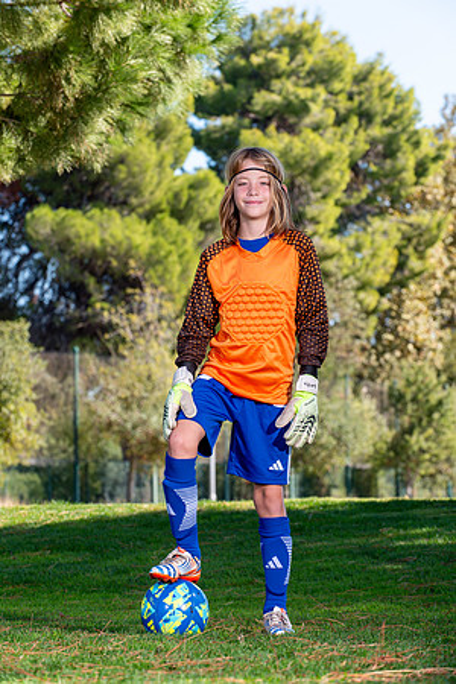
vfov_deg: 13.7
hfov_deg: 9.1
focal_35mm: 150
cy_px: 342
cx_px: 228
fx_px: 2850
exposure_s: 1/250
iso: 200
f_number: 9
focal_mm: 150
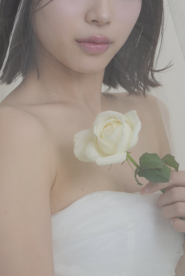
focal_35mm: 105
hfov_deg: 13.1
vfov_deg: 19.4
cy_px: 138
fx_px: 808
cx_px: 92
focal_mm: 70
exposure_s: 1/125
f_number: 4.5
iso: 160
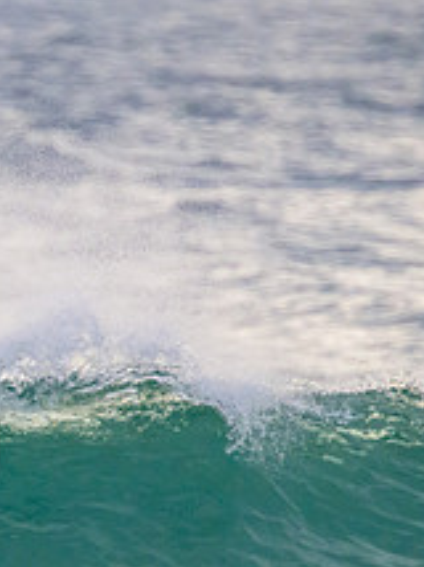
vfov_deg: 1.0
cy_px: 404
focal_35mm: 2087
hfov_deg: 0.7
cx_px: -281
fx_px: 34152
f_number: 11
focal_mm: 800
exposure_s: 1/2000
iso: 8000
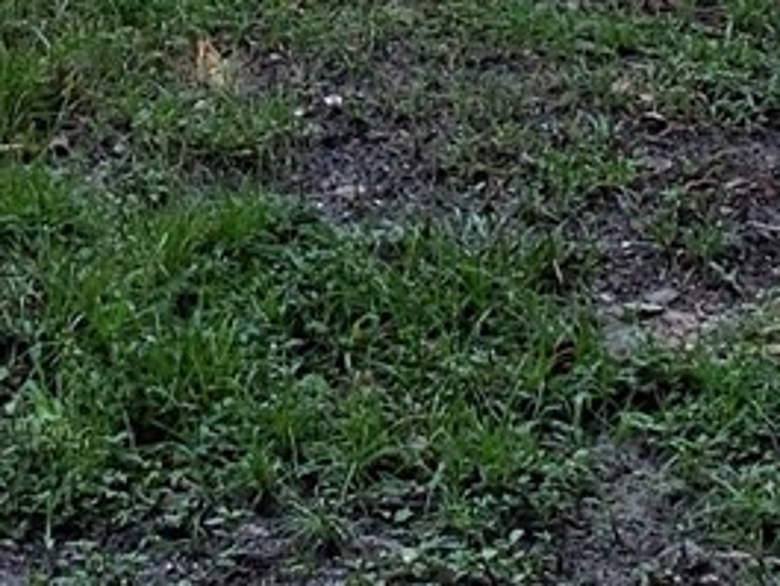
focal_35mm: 157
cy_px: -1084
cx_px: -262
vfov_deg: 8.2
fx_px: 3539
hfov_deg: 12.2
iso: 25
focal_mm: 4.25
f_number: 1.8
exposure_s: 1/534
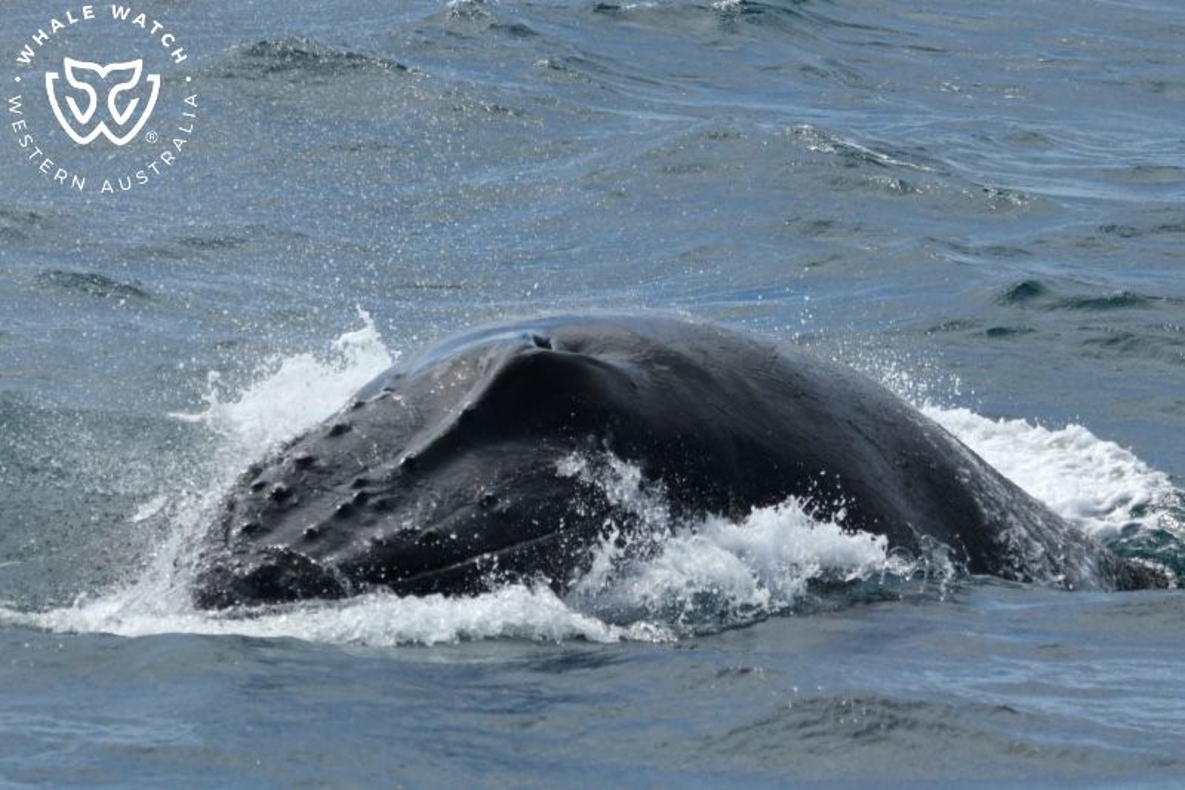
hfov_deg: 12.1
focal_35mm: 170
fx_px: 5594
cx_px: 592
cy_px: 395
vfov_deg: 8.1
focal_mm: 170
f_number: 5.3
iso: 640
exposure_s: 1/8000
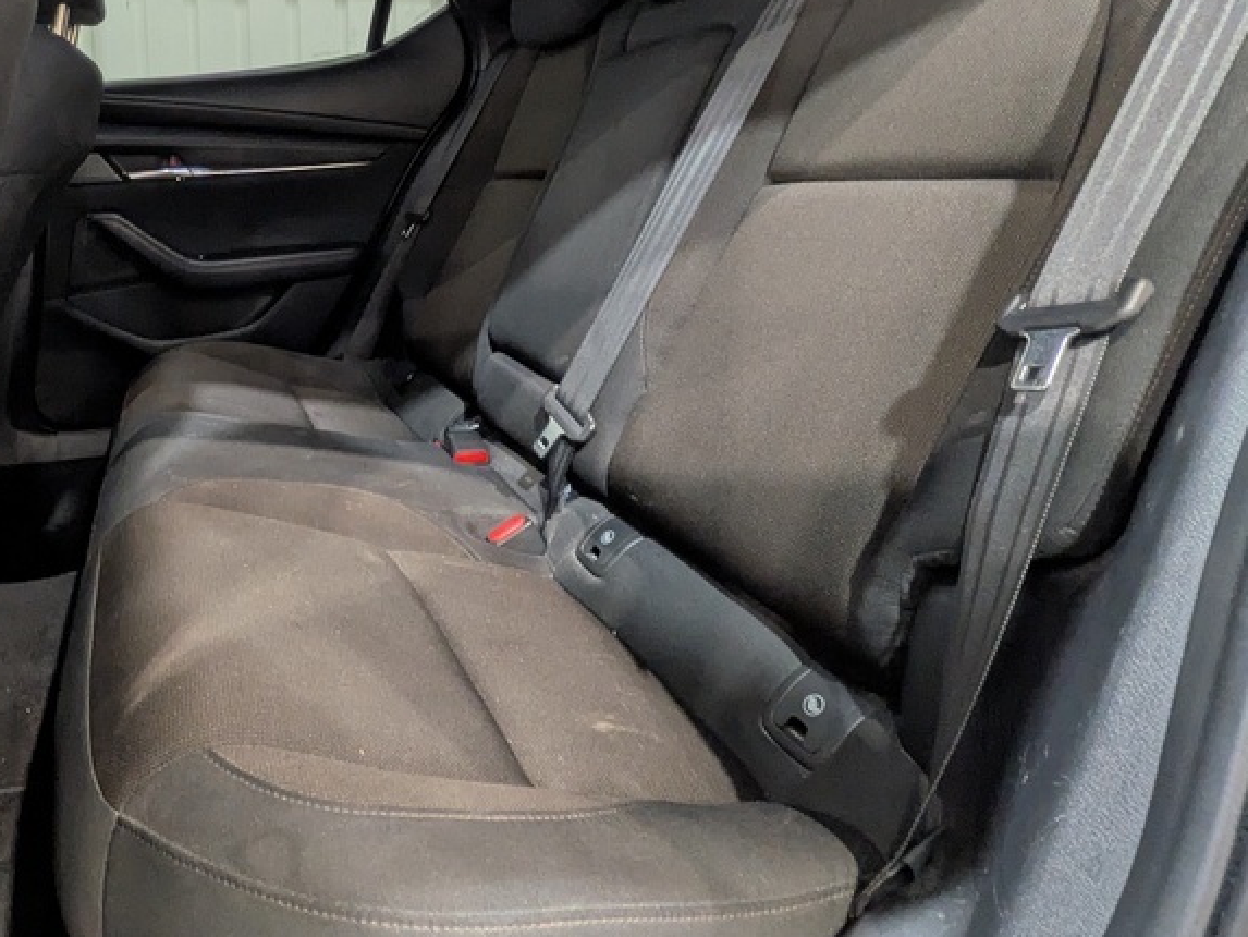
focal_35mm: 25
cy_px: 336
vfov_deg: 54.1
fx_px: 902
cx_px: 355
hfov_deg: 66.2
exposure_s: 1/24
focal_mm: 1.83
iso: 127
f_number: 2.2
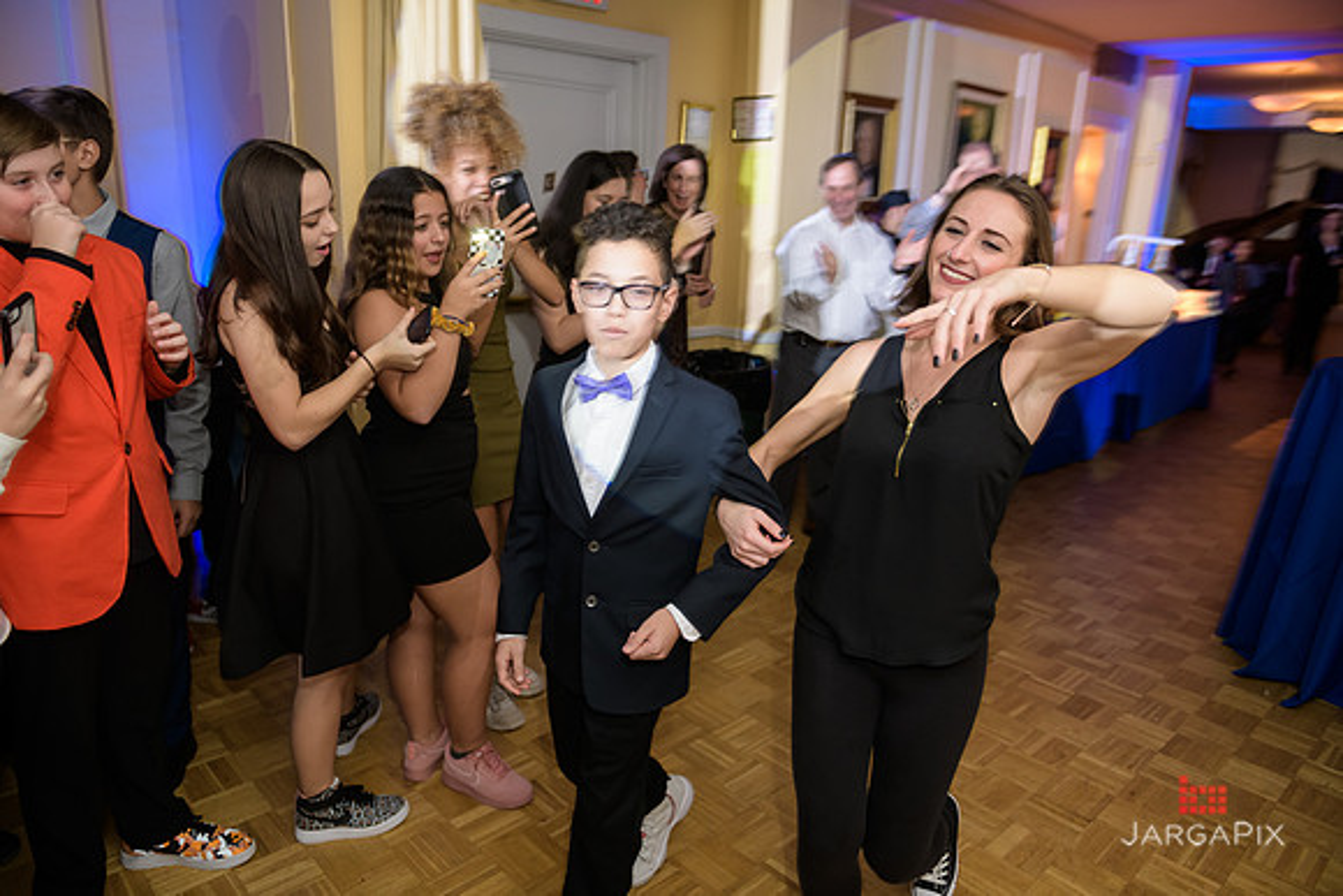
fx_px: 896
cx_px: 672
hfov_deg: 73.7
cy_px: 448
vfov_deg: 53.2
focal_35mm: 24
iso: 800
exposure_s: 1/125
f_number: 3.2
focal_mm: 24
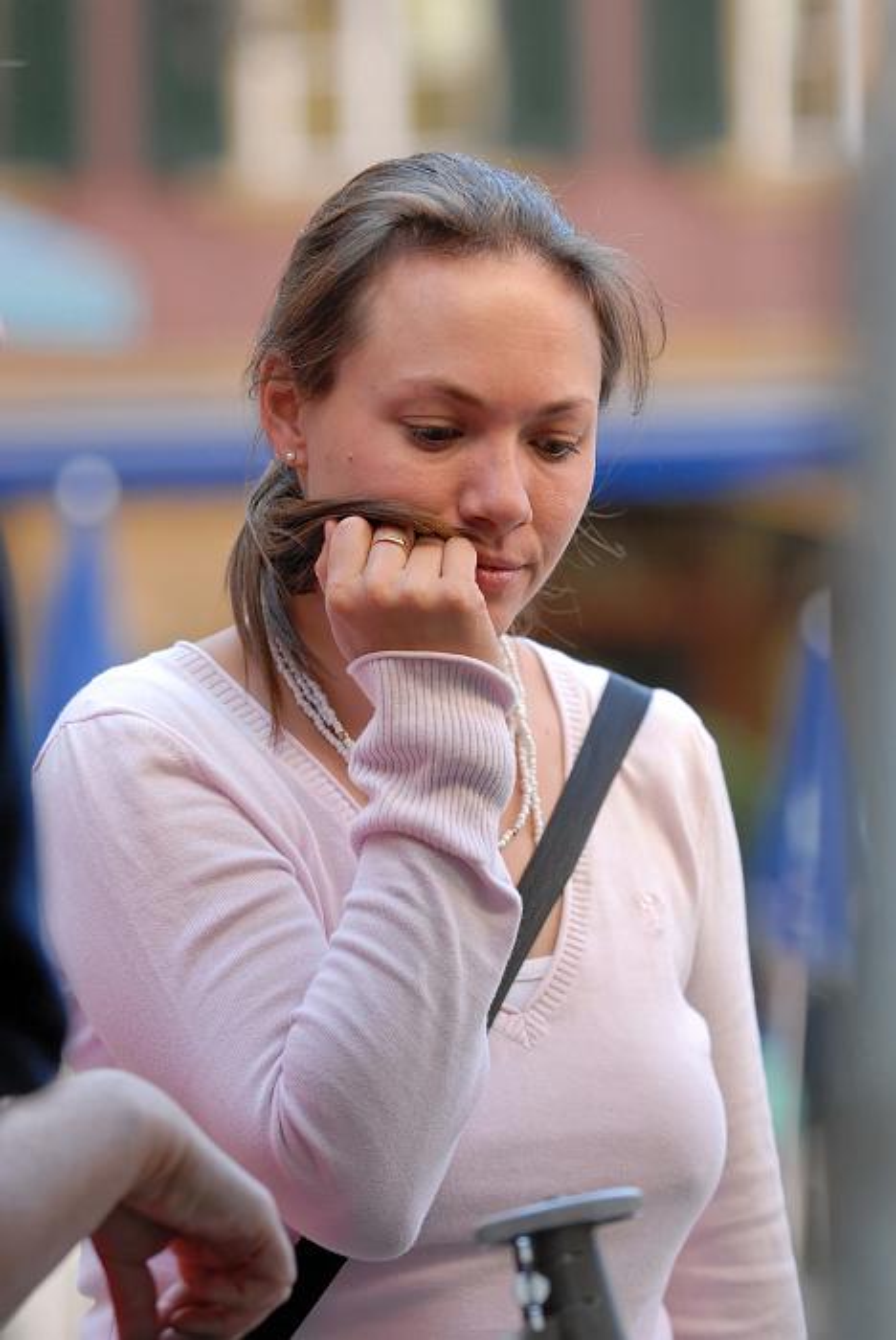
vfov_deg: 12.4
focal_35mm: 165
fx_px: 6147
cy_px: 670
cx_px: 448
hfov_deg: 8.3
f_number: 2.8
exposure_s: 1/500
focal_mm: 110
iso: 400
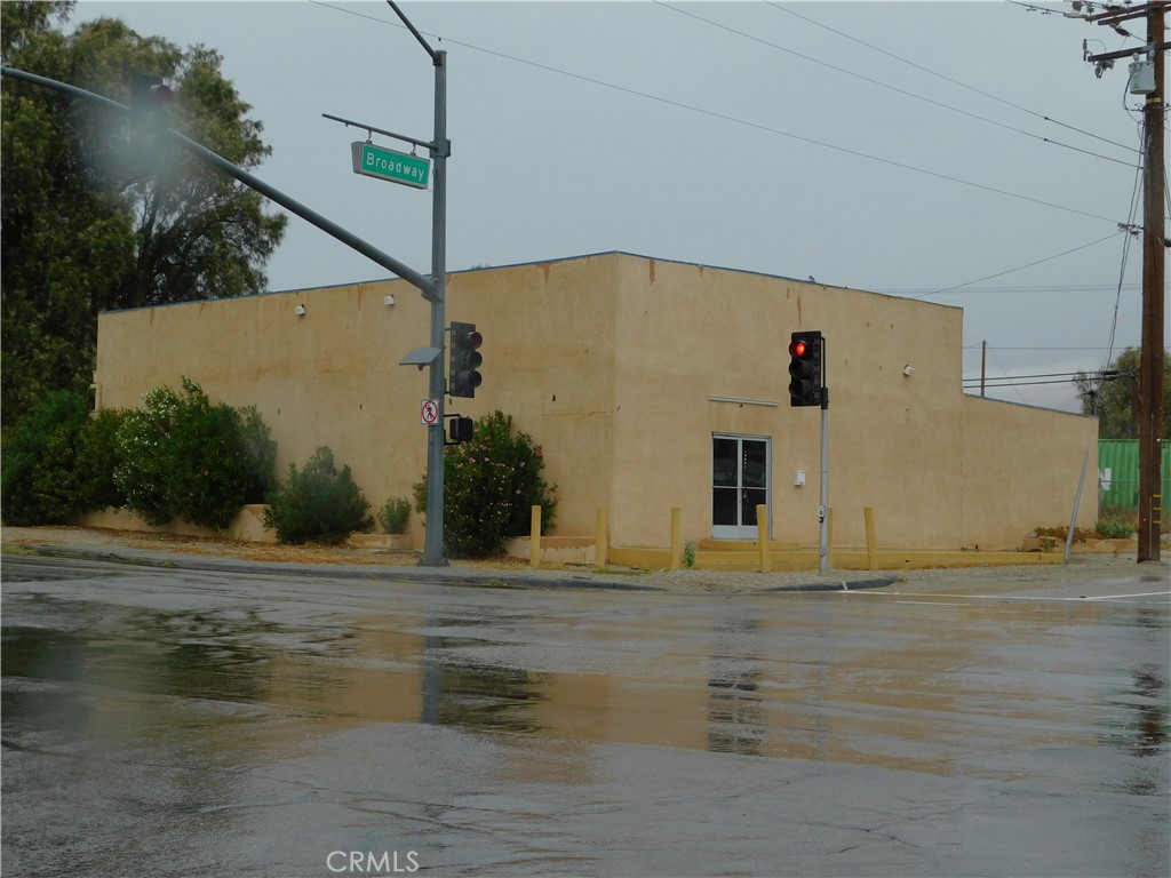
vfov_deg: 24.8
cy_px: 439
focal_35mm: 59
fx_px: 1996
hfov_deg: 32.7
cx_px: 586
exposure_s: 1/640
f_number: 4
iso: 125
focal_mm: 10.4
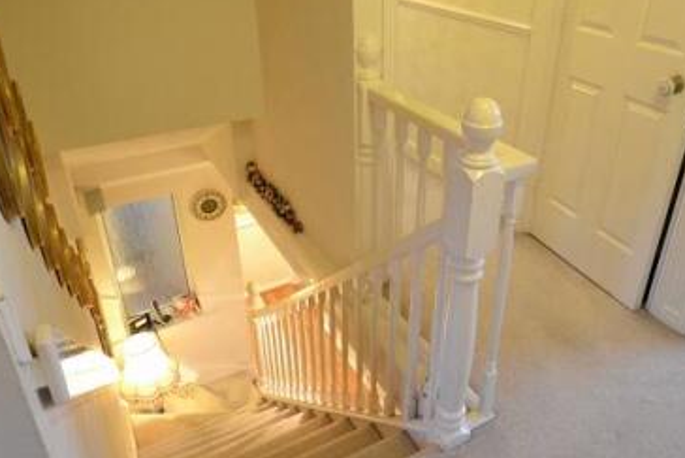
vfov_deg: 47.6
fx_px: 514
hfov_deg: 66.7
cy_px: 178
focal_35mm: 27
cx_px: 410
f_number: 3.5
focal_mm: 10
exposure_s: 1/60
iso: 2500
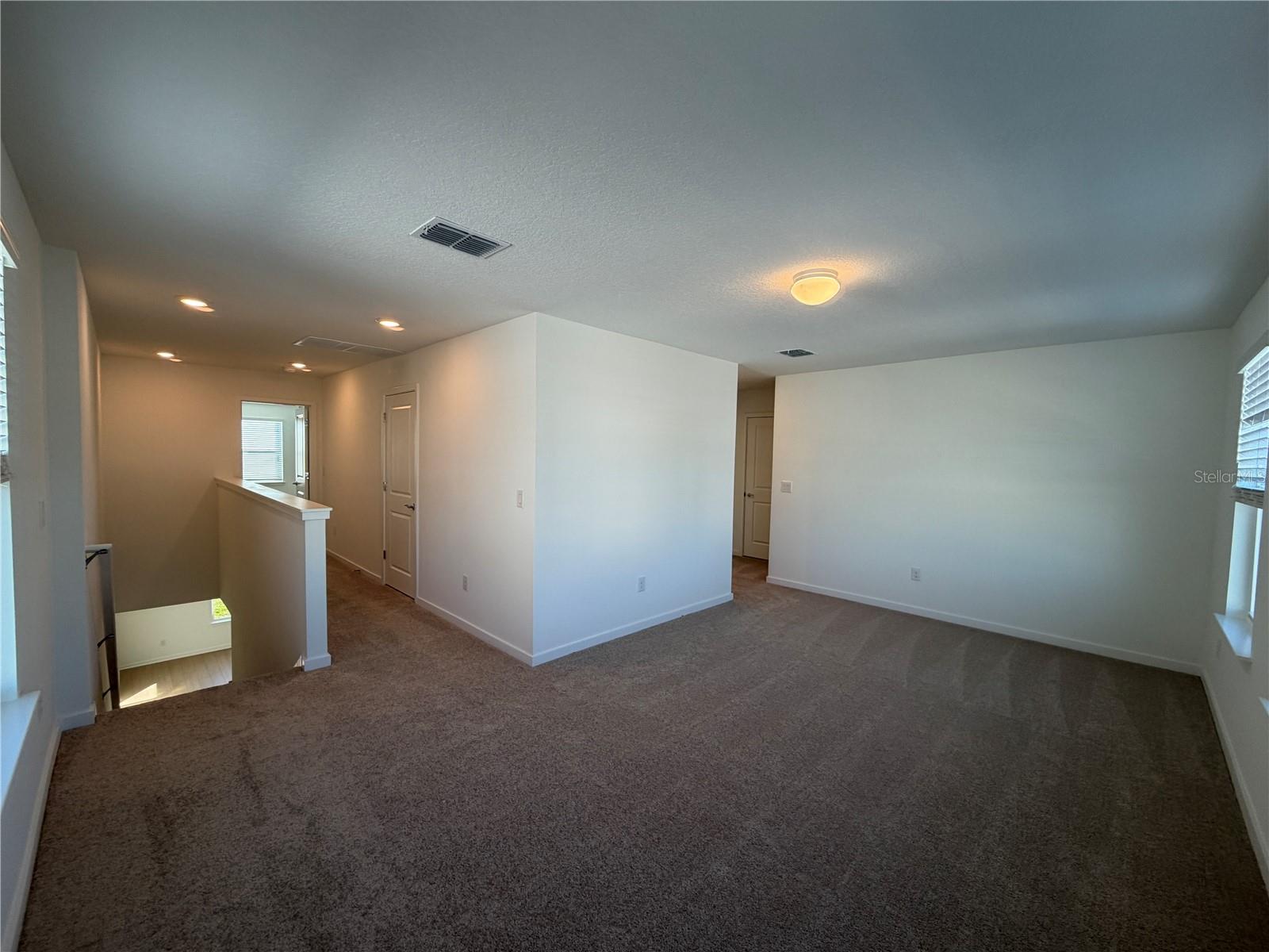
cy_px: 476
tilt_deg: -2.2
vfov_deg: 85.7
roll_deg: -1.3
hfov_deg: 102.1
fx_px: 513
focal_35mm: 14
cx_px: 634
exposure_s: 1/120
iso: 80
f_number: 2.2
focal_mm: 2.22
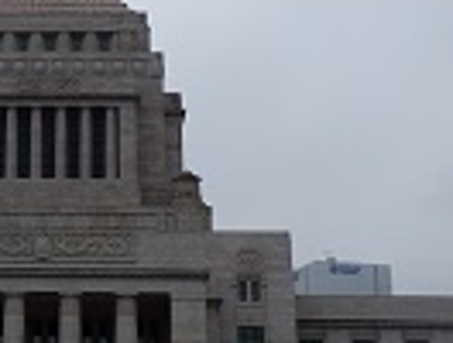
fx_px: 1235
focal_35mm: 94
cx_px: -5
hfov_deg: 20.1
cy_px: 158
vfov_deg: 15.8
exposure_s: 1/500
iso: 100
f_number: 3.3
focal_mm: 5.5
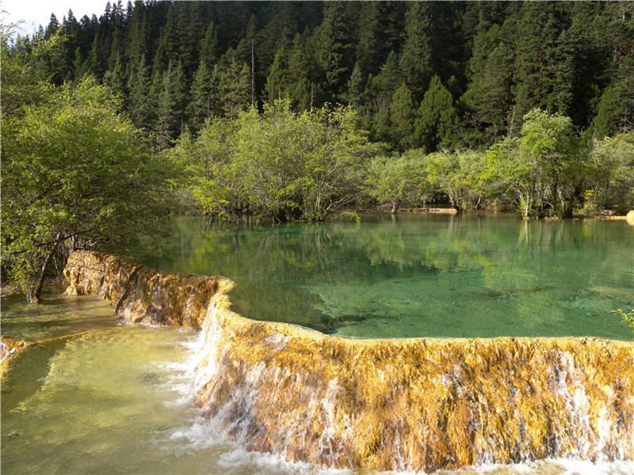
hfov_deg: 63.4
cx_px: 317
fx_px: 513
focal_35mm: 28
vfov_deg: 49.7
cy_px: 238
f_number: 4.5
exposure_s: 1/181
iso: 64
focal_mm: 6
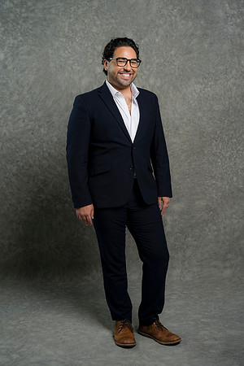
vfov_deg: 36.2
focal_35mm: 55
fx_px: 559
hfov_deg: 24.6
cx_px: 122
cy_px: 183
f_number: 4
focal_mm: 55
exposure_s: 1/160
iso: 125
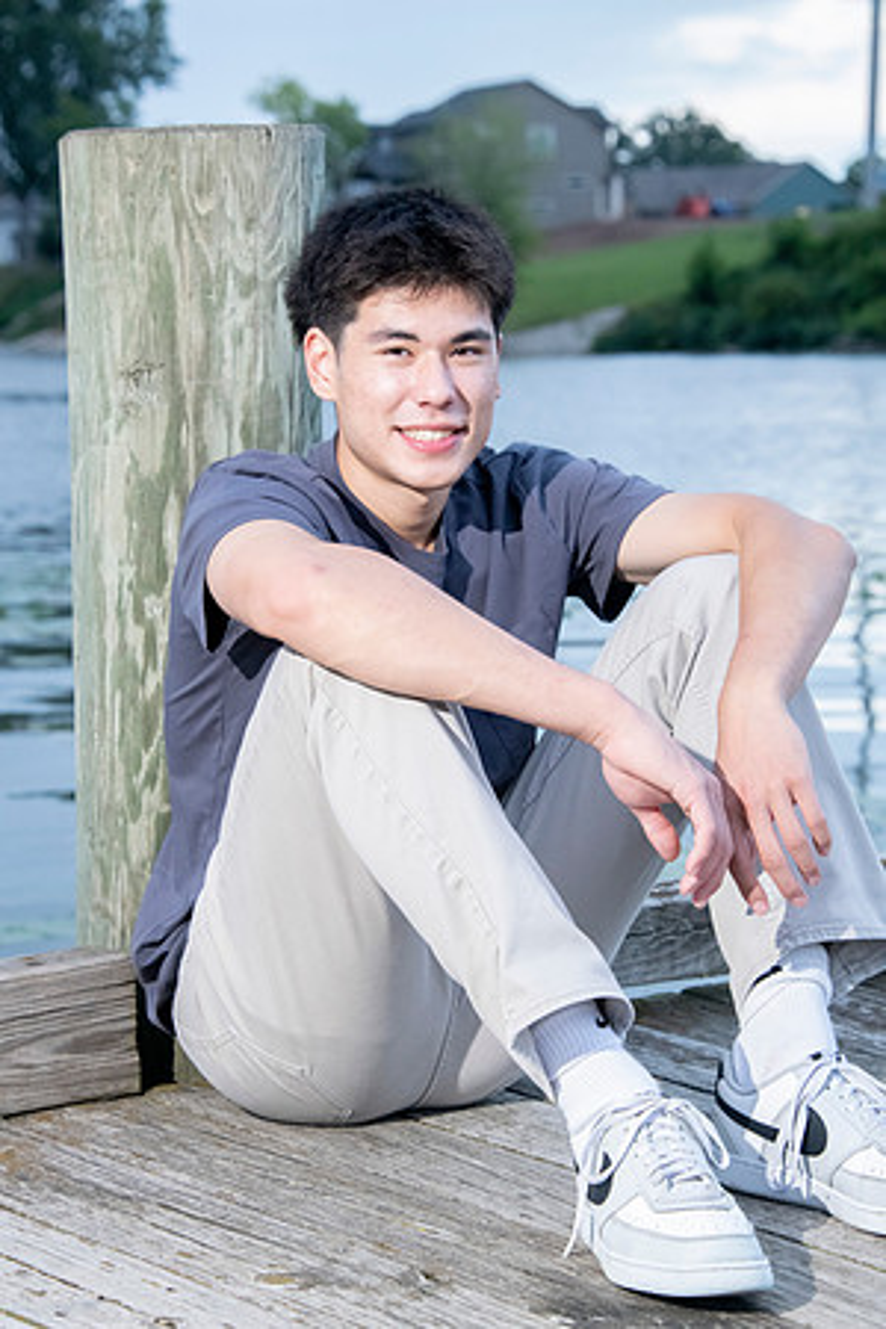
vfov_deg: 20.8
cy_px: 664
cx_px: 443
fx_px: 3618
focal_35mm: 98
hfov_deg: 14.0
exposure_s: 1/160
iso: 5000
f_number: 8
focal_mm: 98
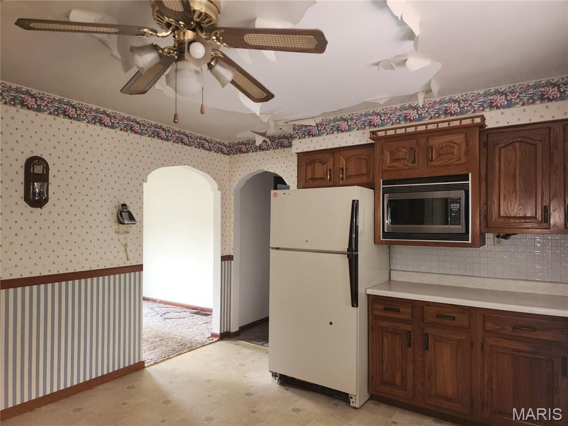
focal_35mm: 23
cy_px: 213
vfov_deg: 58.9
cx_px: 284
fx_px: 377
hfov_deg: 73.9
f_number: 1.8
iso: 100
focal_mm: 6.4
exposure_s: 1/24
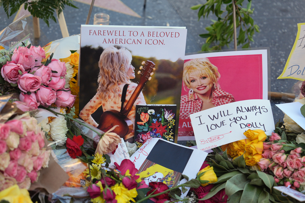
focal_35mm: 70
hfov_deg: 28.9
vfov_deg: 19.4
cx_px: 152
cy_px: 102
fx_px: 593
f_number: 2.8
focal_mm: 70
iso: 320
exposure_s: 1/2000
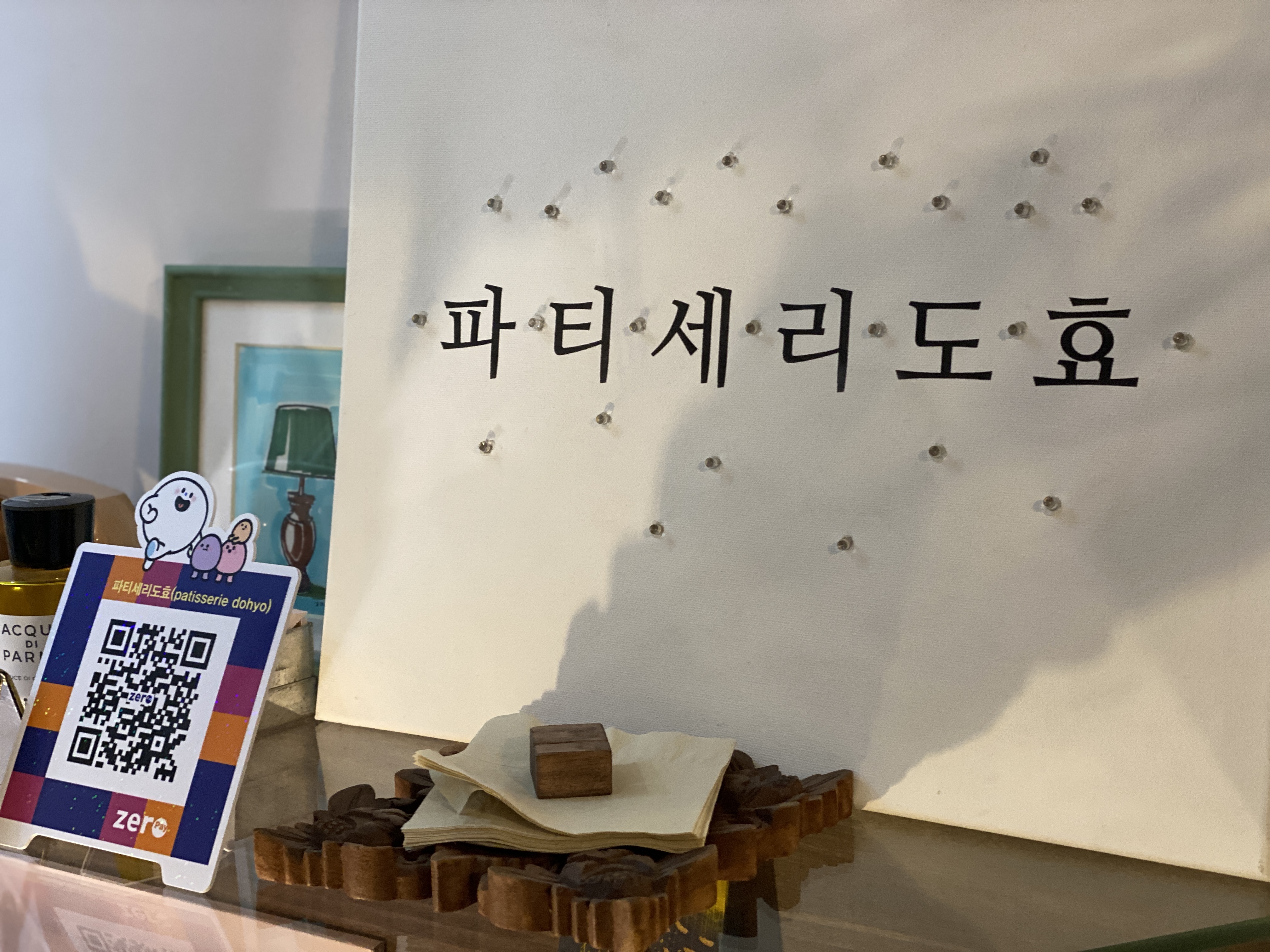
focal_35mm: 52
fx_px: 1908
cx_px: 635
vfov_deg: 28.0
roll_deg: +0.4
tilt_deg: -9.9
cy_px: 476
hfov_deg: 36.8
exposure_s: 1/40
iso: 200
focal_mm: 6
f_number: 2
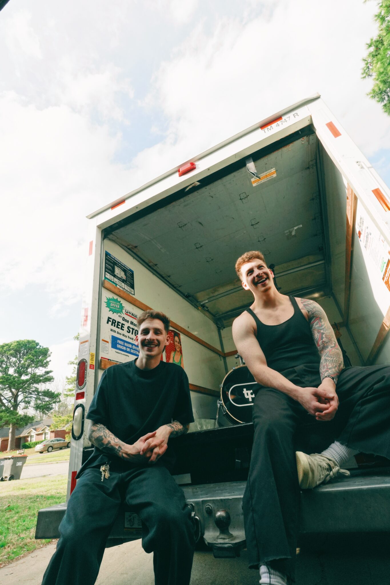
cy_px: 292
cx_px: 195
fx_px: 268
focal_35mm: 16
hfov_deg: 72.0
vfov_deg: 95.0
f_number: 8
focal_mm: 11
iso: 800
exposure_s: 1/800
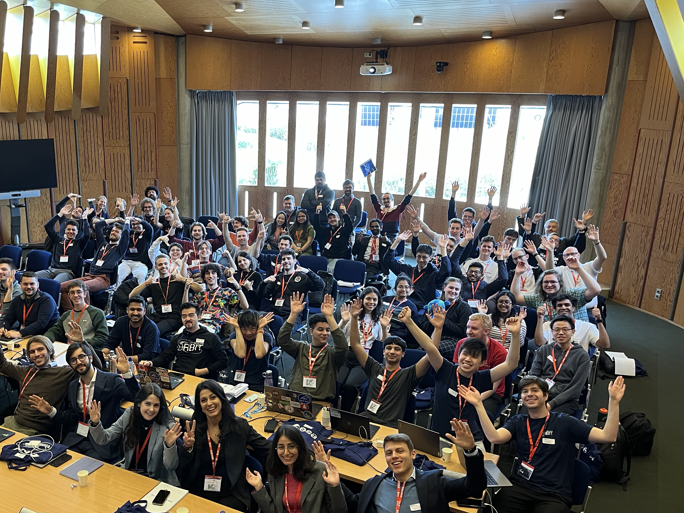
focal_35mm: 34
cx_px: 237
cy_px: 293
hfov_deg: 53.1
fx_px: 672
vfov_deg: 41.7
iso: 320
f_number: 1.6
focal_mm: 5.1
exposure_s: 1/50
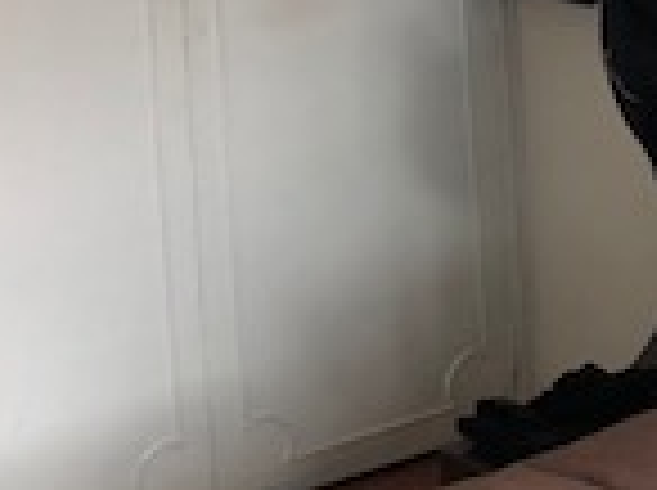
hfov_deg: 16.0
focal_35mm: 123
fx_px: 2331
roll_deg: +4.0
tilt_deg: -4.9
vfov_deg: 11.4
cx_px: 450
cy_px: -288
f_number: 1.8
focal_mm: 3.99
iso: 32
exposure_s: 1/30
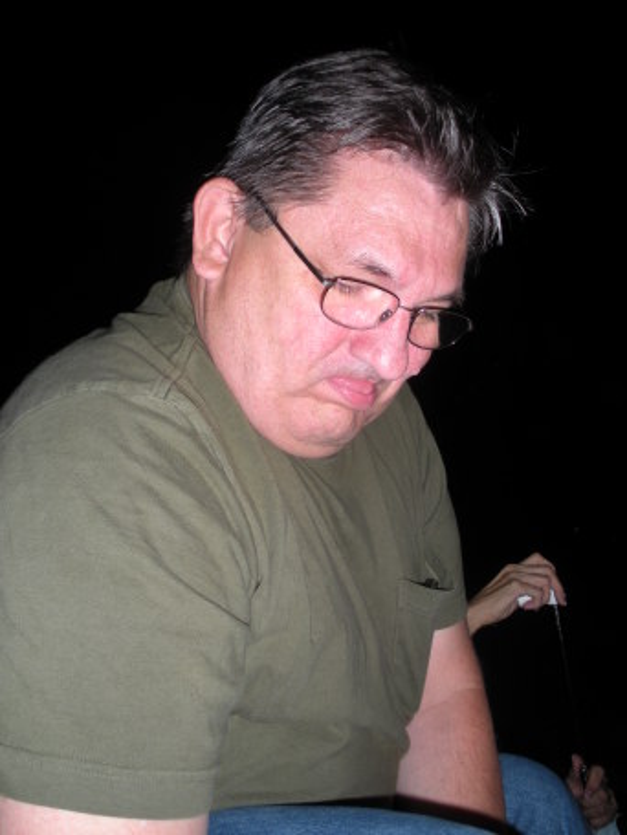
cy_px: 418
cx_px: 314
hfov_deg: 39.7
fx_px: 869
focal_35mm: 36
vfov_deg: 51.4
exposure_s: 1/60
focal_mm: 6.3
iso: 64
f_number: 3.5
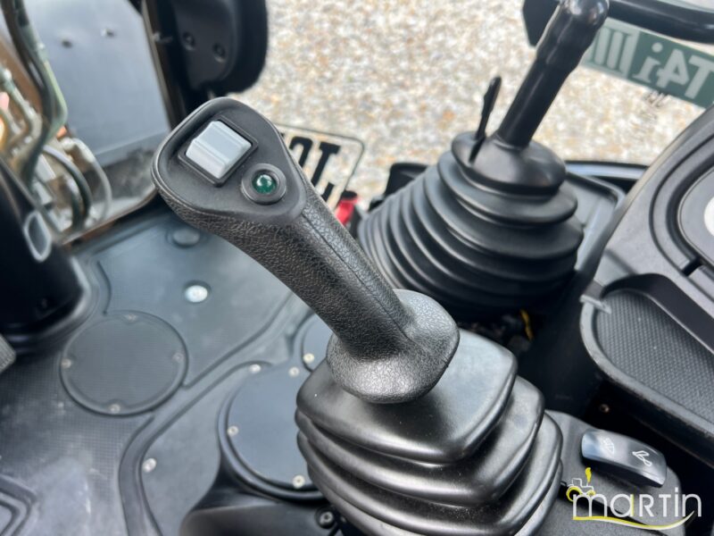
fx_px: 536
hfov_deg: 67.3
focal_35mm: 26
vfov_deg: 53.1
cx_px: 357
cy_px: 268
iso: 50
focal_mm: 5.7
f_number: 1.5
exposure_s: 1/355
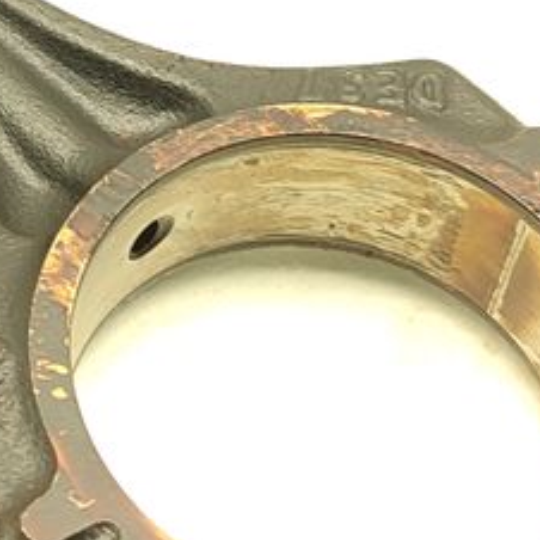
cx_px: 79
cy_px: 174
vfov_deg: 14.5
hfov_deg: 14.4
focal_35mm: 120
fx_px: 2118
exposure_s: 1/80
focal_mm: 5.89
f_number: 1.89
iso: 200
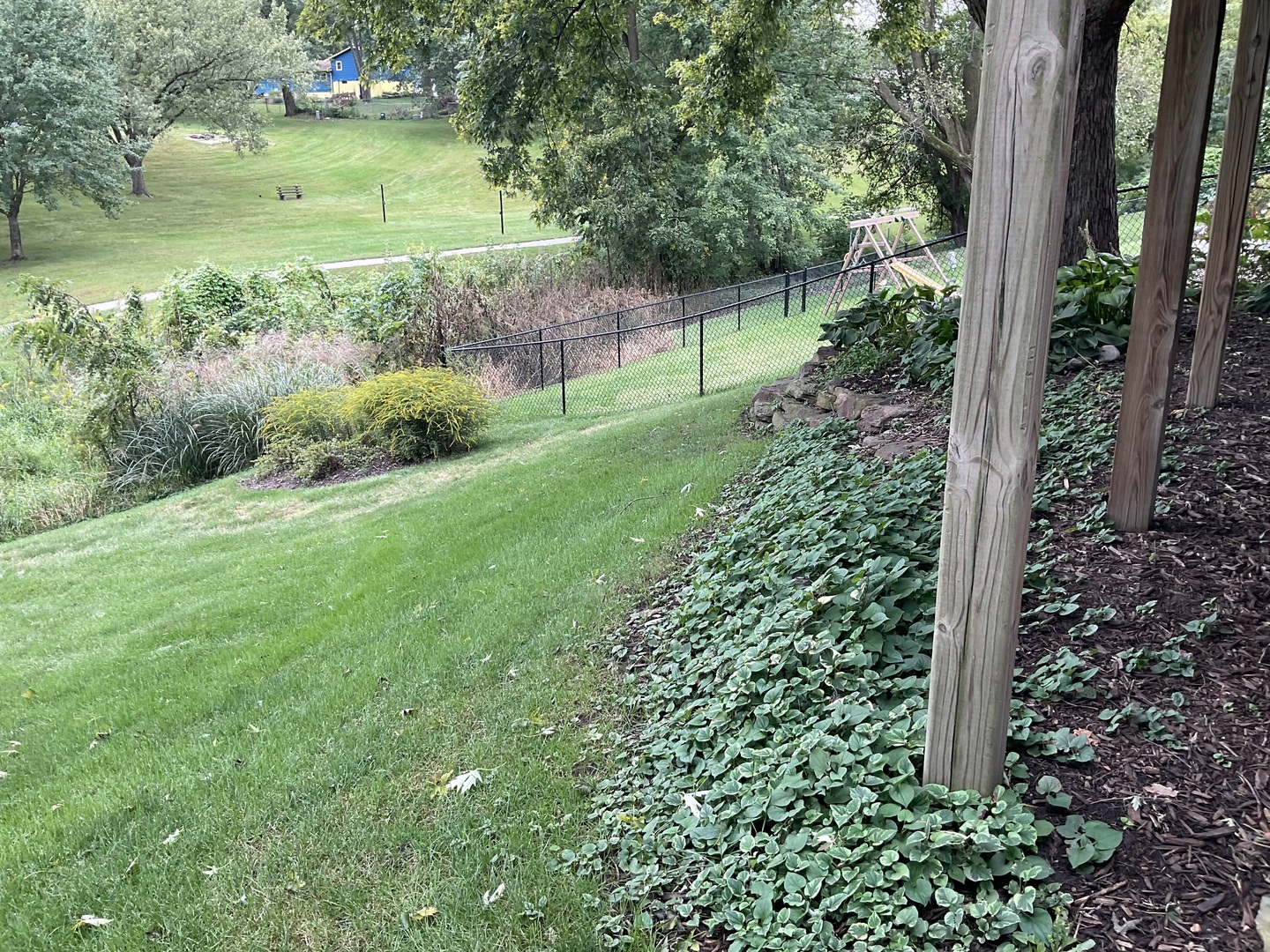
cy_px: 476
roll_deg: +0.3
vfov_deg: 48.2
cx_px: 635
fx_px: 1064
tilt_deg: -16.9
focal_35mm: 29
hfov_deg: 61.7
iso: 25
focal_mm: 3
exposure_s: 1/120
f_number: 1.8
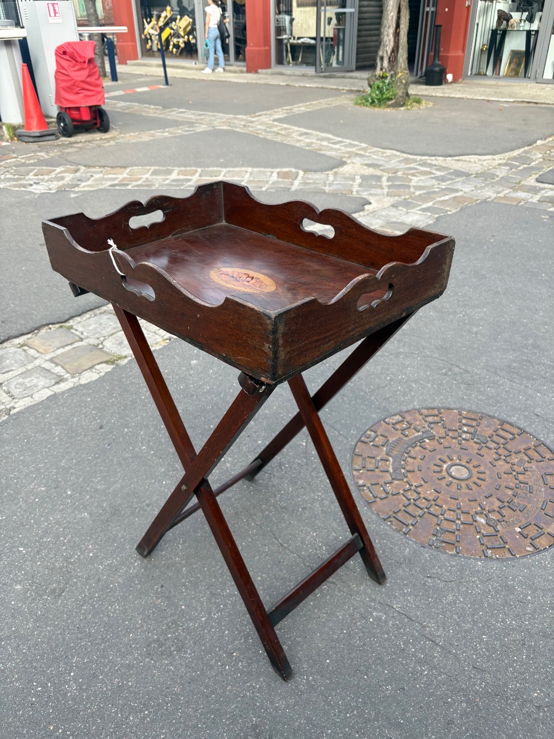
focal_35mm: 26
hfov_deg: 53.1
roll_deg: +0.9
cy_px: 370
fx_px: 555
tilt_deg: -31.9
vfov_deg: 67.3
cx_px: 277
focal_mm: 5.96
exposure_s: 1/641
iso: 50
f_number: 1.6
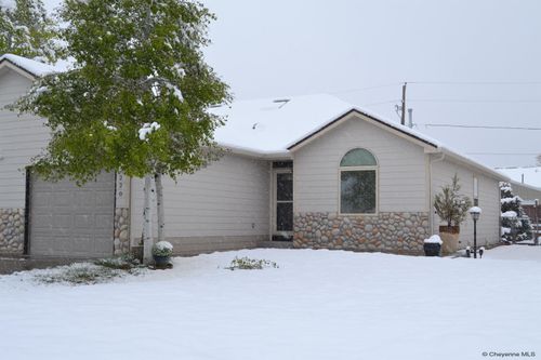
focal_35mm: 44
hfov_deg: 45.0
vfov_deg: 30.8
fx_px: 653
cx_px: 270
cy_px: 180
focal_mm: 29
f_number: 8
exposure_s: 1/250
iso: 100
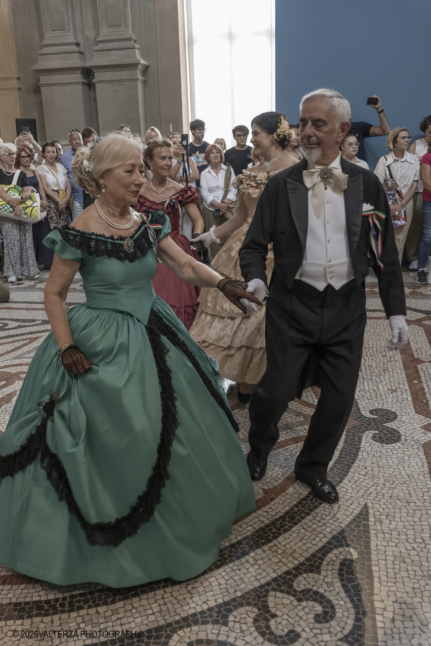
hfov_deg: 40.0
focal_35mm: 33
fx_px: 592
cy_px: 323
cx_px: 216
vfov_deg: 57.2
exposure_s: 1/125
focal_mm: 22.3
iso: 2500
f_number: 4
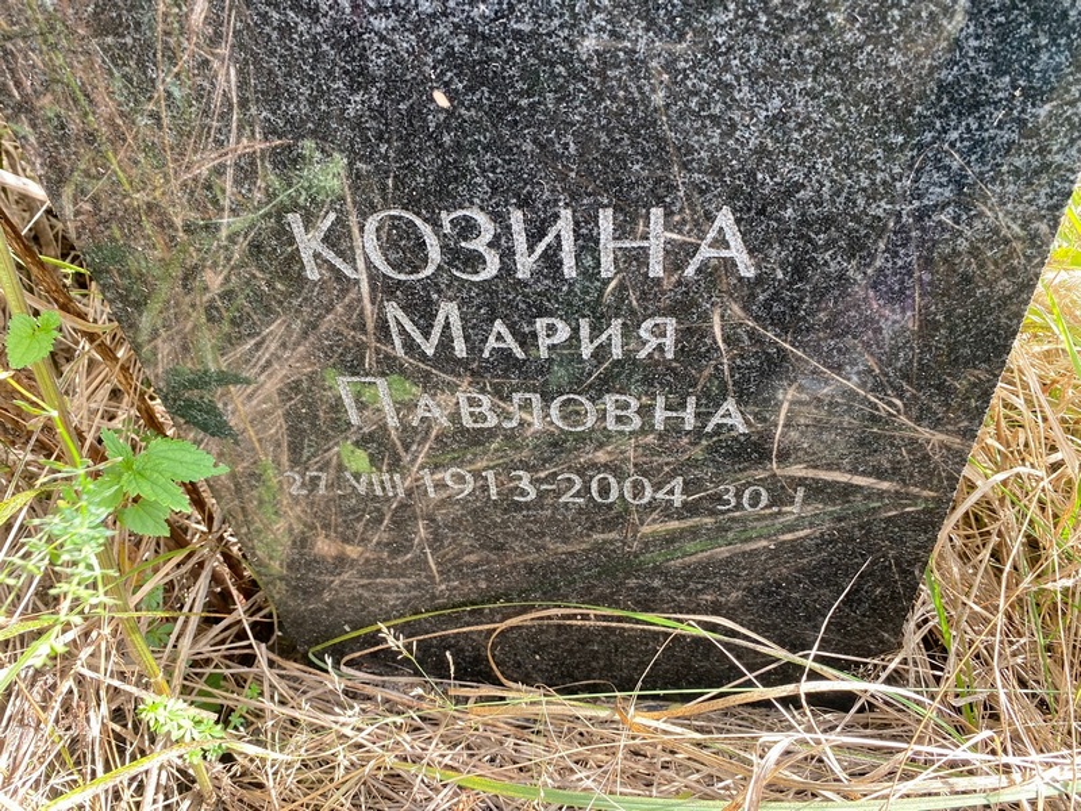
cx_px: 540
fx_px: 812
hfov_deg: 67.3
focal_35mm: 26
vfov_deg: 53.1
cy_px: 406
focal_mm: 4.25
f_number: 1.8
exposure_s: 1/122
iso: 32
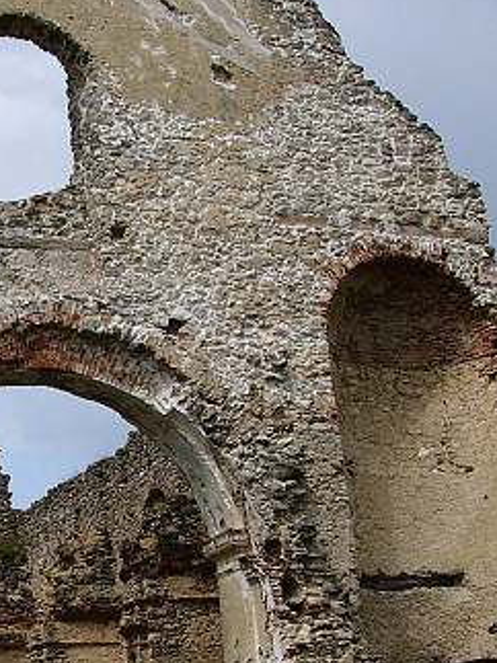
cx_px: -7
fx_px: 1494
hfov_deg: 18.4
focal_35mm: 78
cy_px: 343
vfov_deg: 25.0
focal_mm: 6
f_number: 5.6
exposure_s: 1/1000
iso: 100
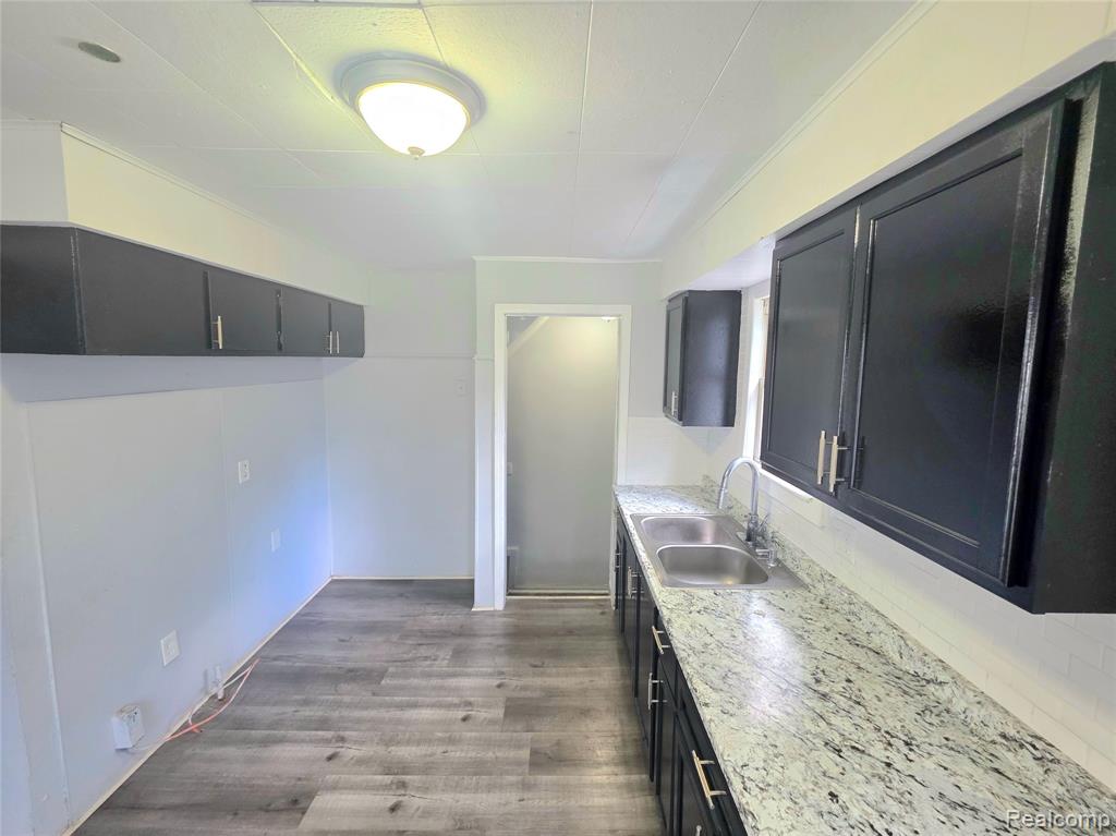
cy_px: 418
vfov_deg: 89.9
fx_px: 419
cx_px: 558
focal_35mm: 13
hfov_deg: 106.2
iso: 160
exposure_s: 1/60.2
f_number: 1.9
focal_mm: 2.2
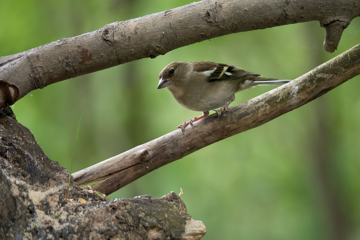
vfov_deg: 3.4
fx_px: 4000
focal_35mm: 400
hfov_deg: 5.2
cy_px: 120
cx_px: 180
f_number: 8
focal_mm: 400
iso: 6400
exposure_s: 1/1000
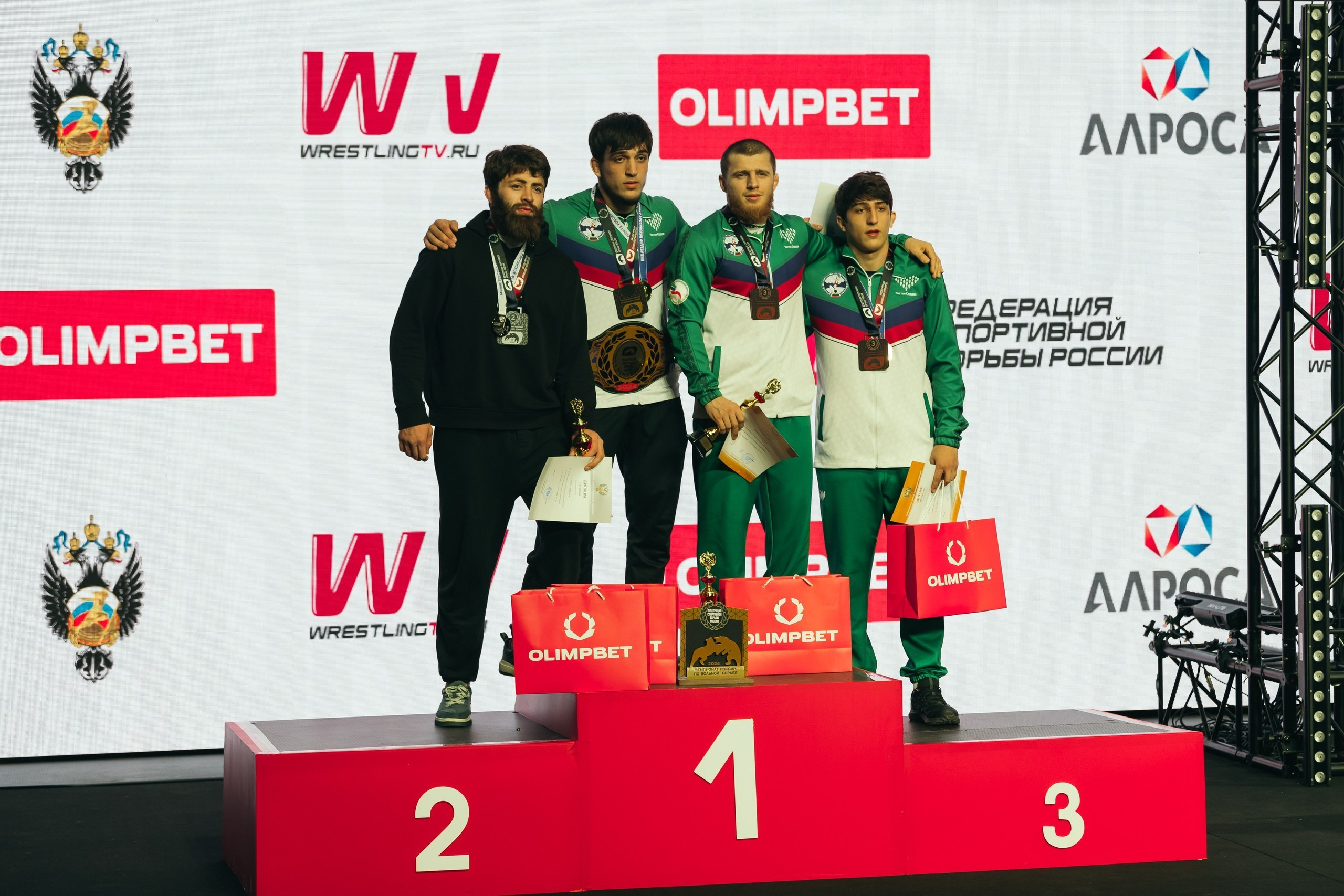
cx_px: 707
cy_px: 427
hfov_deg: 22.4
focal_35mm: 91
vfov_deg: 15.1
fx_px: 3386
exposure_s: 1/200
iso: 500
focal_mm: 86
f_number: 4
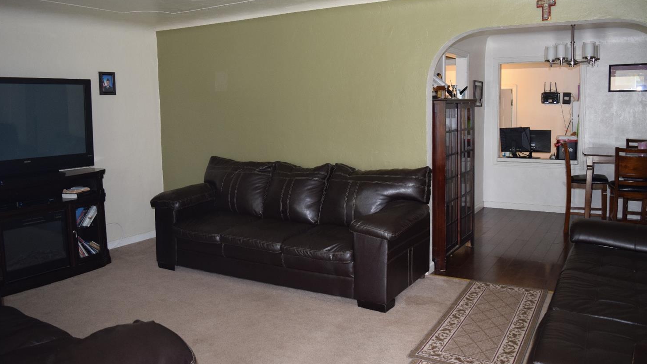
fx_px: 498
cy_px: 168
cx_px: 329
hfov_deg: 66.1
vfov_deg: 40.2
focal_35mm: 29
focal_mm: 18
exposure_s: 1/60
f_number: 3.5
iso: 1000
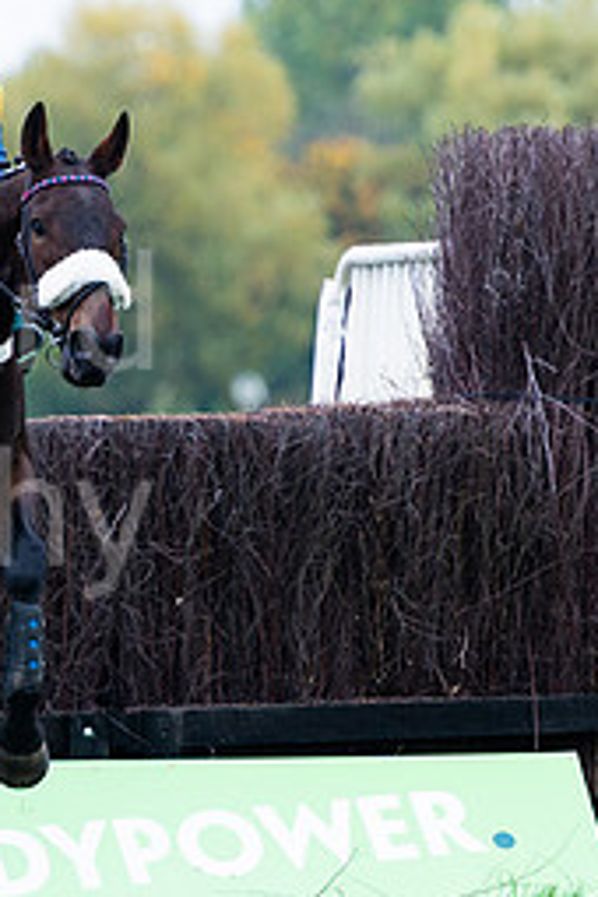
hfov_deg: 2.3
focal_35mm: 585
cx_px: -171
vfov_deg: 3.5
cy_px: 425
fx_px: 14575
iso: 800
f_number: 4
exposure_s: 1/1000
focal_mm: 230
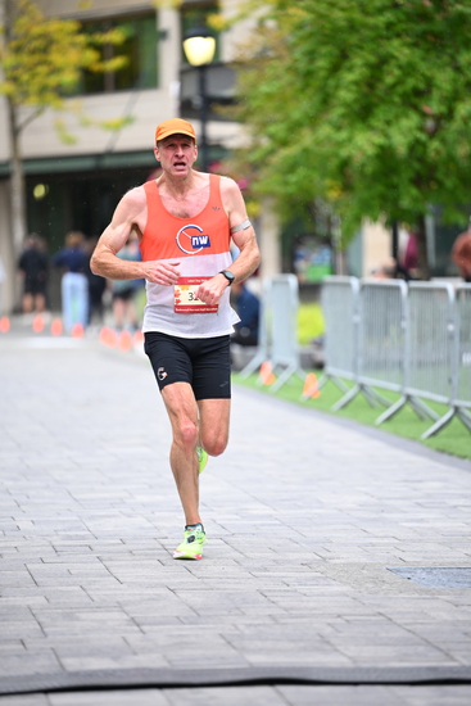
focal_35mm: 180
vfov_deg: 11.4
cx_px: 236
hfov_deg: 7.6
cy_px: 353
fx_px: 3530
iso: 1250
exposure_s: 1/1250
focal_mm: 180
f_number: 2.8
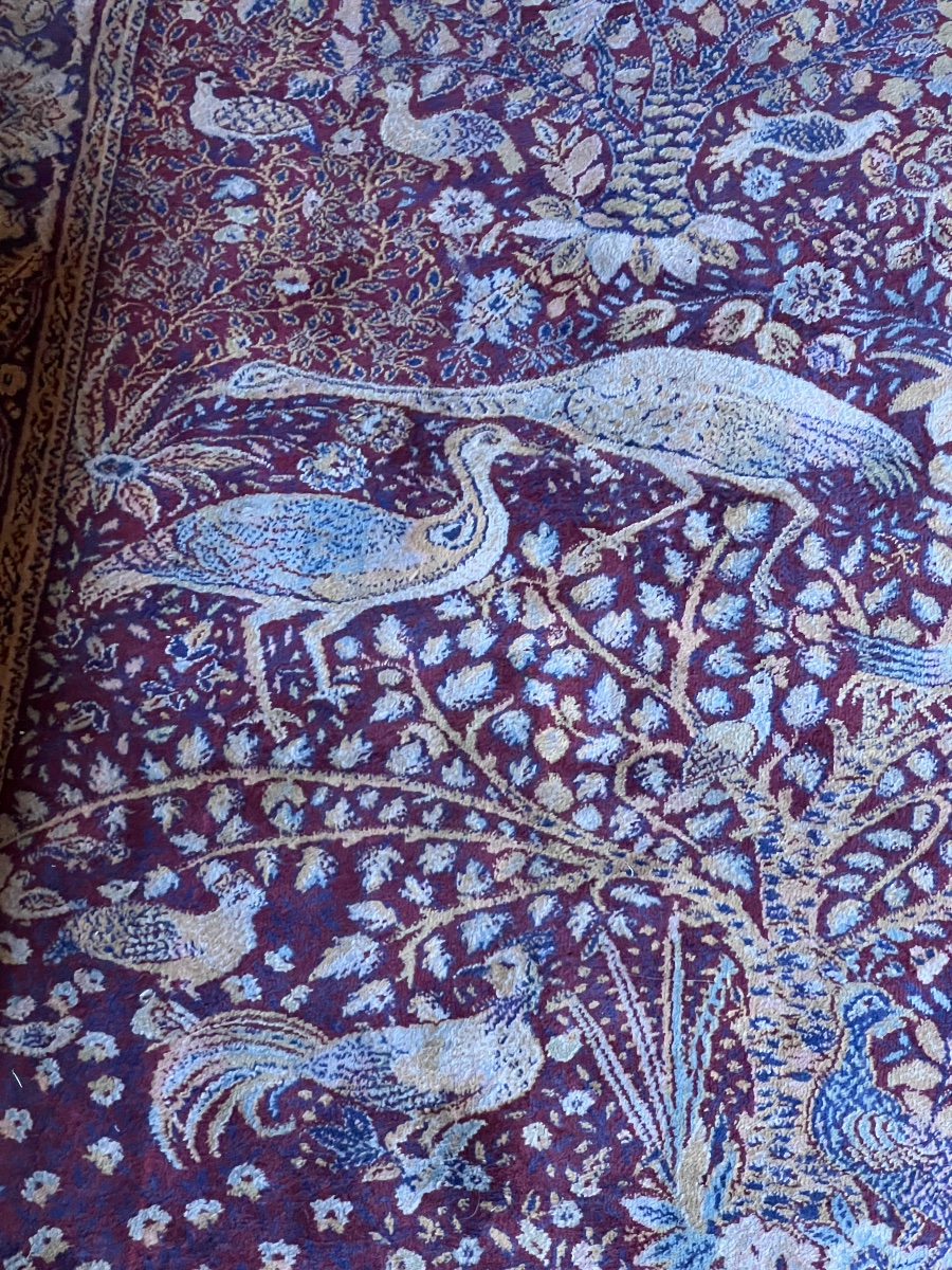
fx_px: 2824
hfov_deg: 19.1
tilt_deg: -64.3
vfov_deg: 25.3
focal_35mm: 77
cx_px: 476
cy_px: 635
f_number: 2.8
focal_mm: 9
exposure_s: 1/60
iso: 500
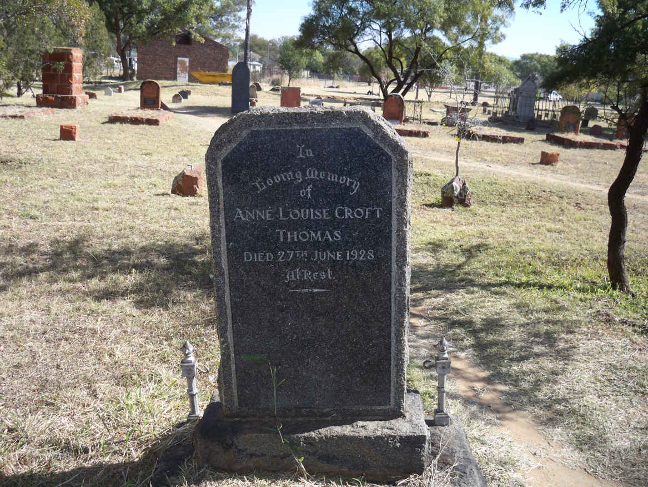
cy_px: 244
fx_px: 655
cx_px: 324
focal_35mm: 35
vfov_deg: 40.7
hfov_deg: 52.6
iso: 64
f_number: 3.1
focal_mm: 6.3
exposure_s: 1/320
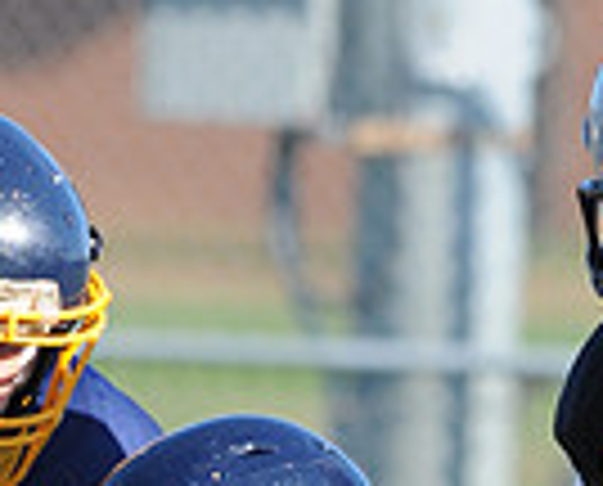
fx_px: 32557
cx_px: -119
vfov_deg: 0.9
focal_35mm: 1819
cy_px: 1080
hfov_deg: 1.1
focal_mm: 300
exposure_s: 1/500
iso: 200
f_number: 6.3
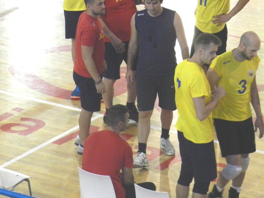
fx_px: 1822
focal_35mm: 239
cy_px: 54
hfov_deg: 8.3
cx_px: 179
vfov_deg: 6.2
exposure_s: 1/100
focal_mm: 28.4
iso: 800
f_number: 5.3
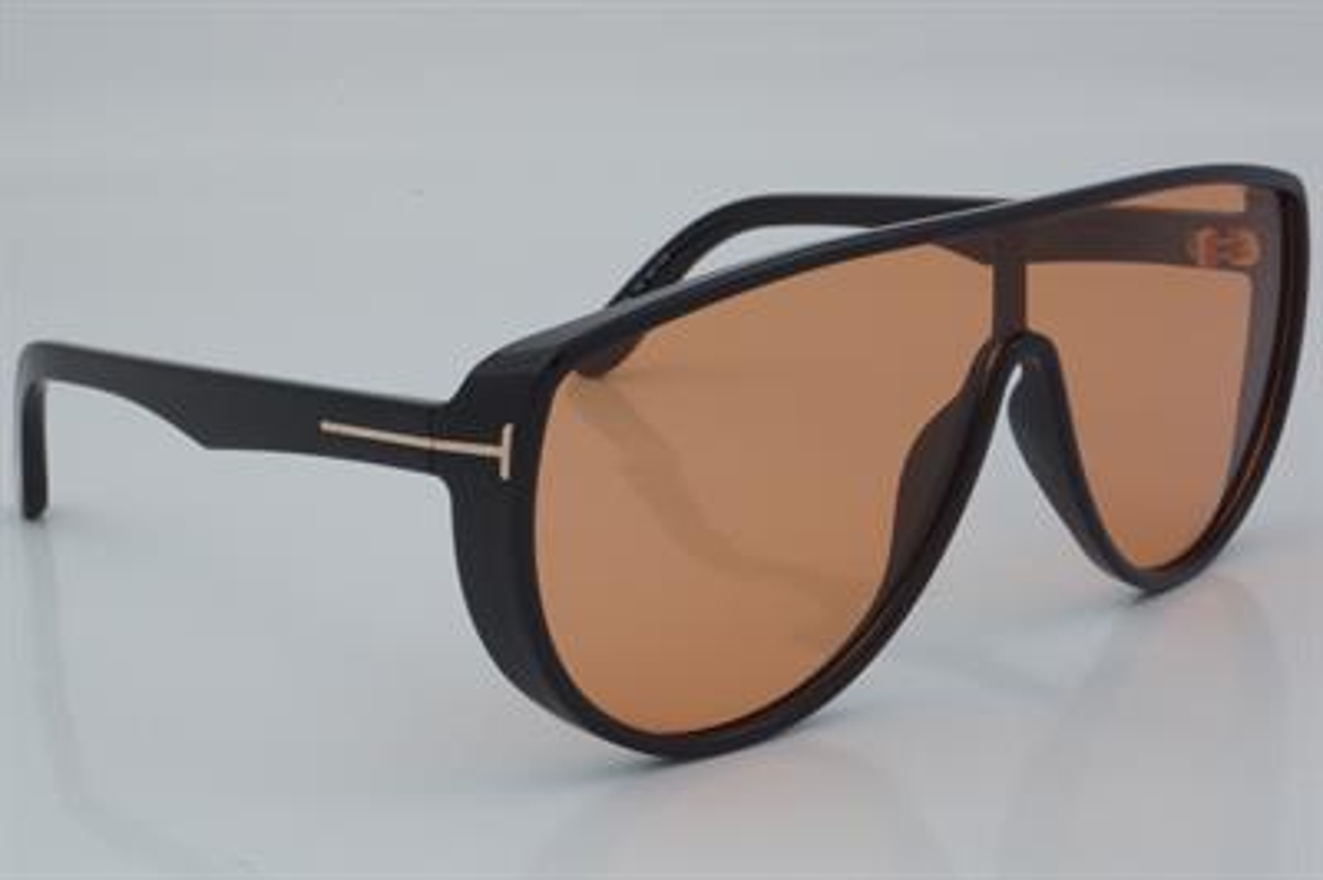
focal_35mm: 75
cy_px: 440
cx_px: 662
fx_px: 2754
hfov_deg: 27.0
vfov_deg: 18.2
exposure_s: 1/4
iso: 100
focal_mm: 50
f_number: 32
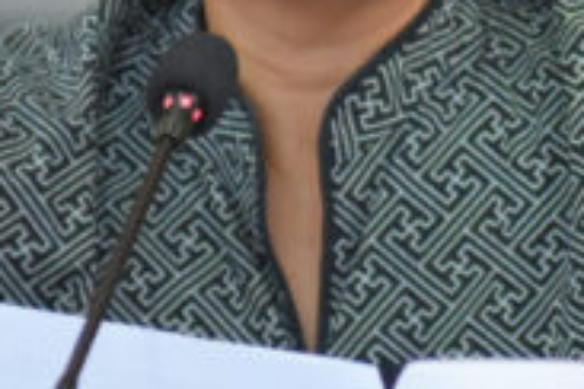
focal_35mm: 840
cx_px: 300
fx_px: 13626
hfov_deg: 2.5
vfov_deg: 1.6
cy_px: -69
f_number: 2.8
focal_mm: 200
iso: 1800
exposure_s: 1/200
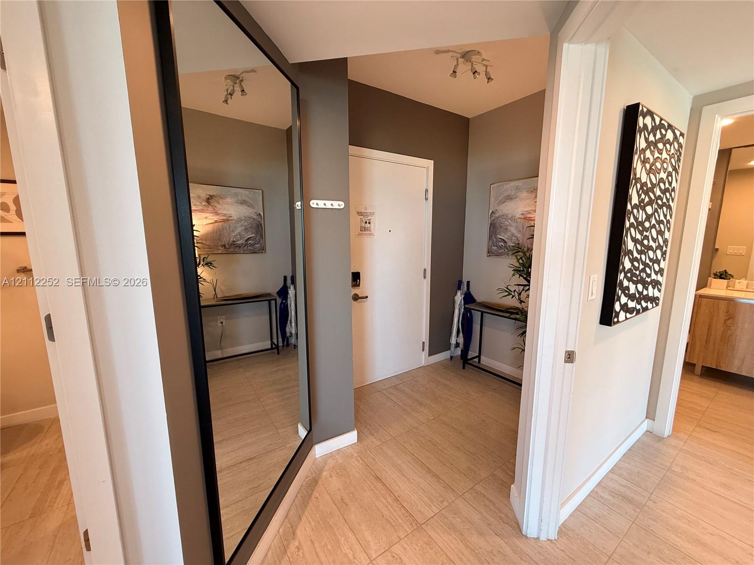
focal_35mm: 14
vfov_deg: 85.7
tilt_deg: -5.4
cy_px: 282
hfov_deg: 102.1
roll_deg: +1.0
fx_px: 305
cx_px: 377
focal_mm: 2.22
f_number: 2.2
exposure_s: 1/60
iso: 200
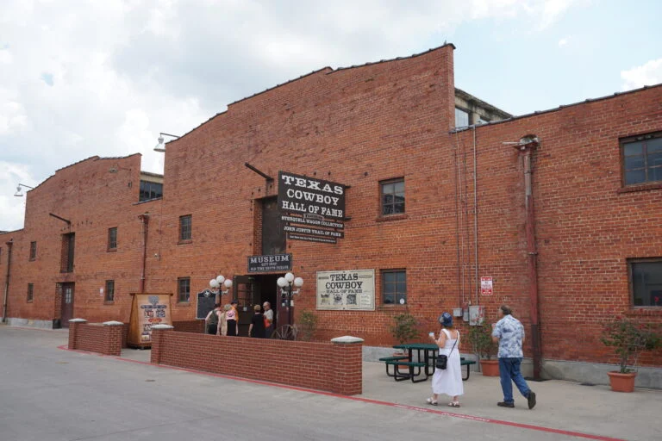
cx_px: 331
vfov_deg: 41.7
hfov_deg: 59.5
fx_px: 579
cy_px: 220
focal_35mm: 32
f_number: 8
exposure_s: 1/160
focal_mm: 21
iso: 100
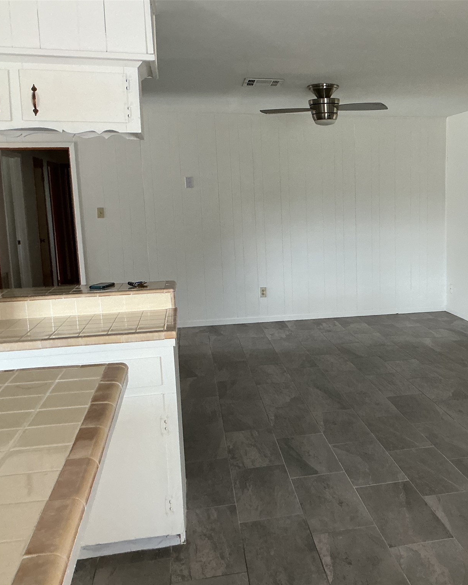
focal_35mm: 38
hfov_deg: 38.1
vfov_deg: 47.9
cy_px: 294
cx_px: 353
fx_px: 658
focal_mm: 3
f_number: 1.8
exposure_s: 1/60
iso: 125
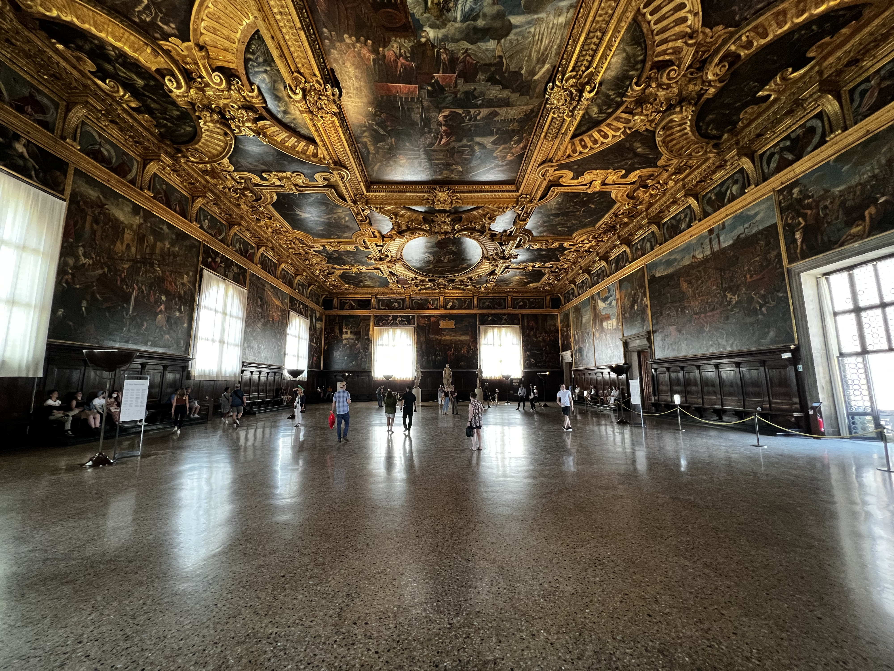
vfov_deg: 89.9
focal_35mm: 13
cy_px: 336
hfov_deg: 106.2
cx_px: 447
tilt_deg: +7.5
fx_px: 336
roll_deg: +0.5
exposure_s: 1/50
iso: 250
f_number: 1.8
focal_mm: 1.57
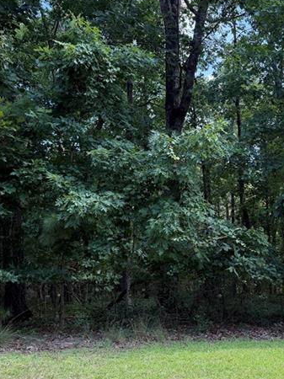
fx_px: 449
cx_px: 241
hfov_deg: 33.7
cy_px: 216
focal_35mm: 41
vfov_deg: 45.7
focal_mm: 6.76
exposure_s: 1/514
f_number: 1.78
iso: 100
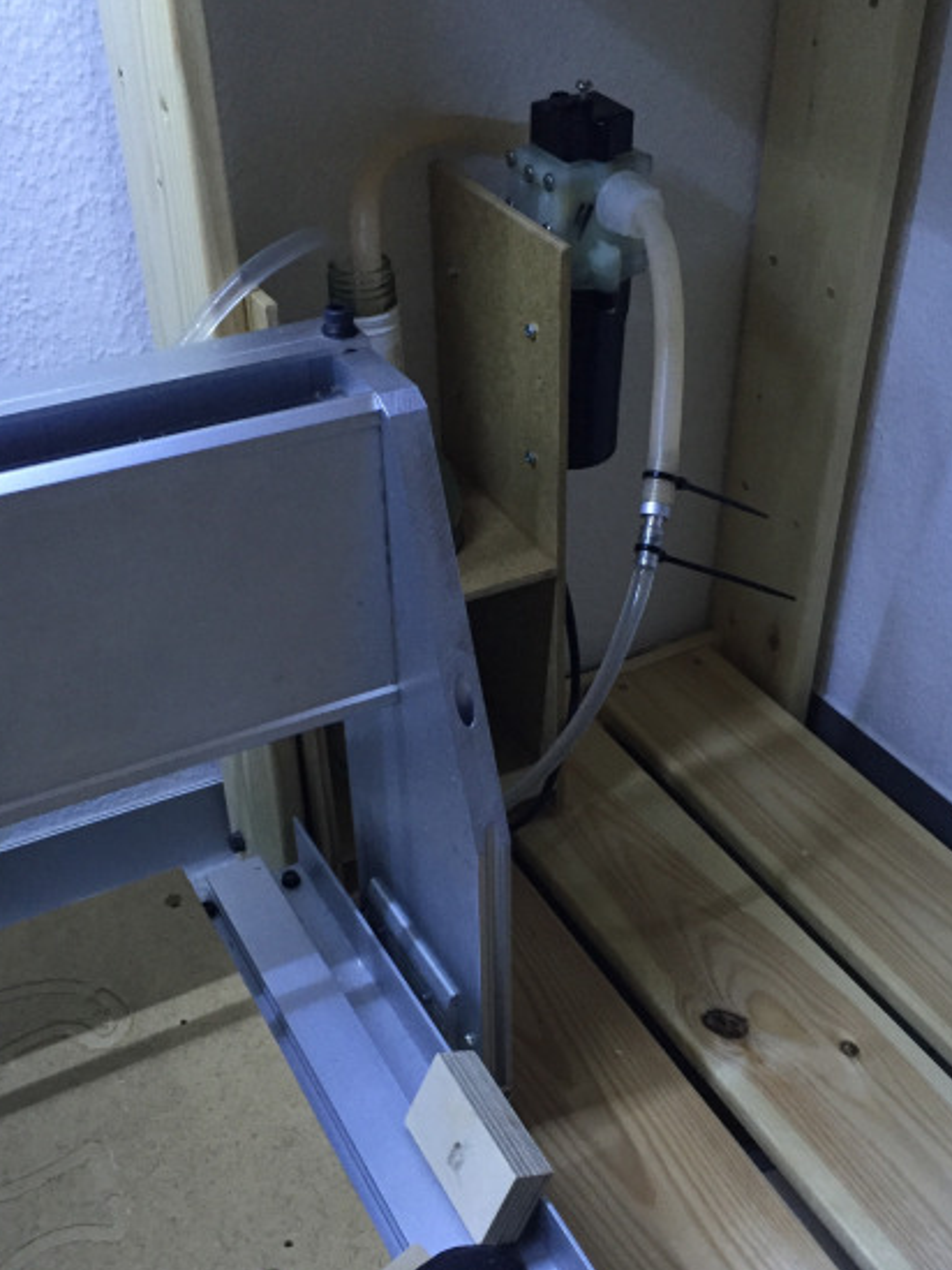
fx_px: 1393
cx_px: 497
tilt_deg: -36.8
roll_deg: +0.6
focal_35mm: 38
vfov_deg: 48.8
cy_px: 731
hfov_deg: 37.7
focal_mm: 4.15
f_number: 2.2
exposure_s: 1/17
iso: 250
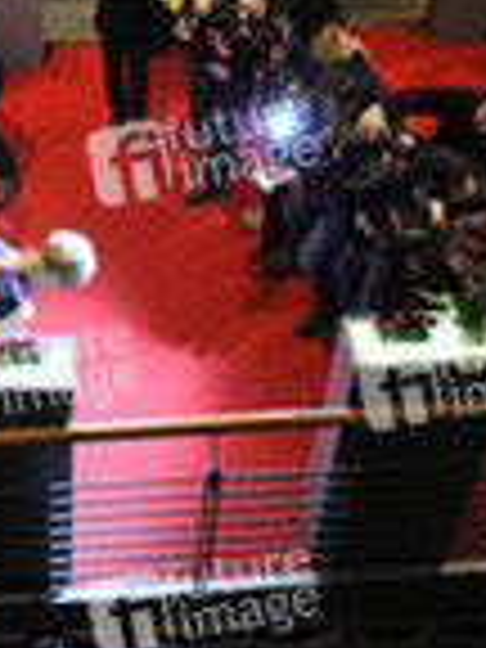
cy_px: 40
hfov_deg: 24.0
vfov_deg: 30.5
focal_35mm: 60
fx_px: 1123
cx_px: 81
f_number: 3.2
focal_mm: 20
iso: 2500
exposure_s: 1/250
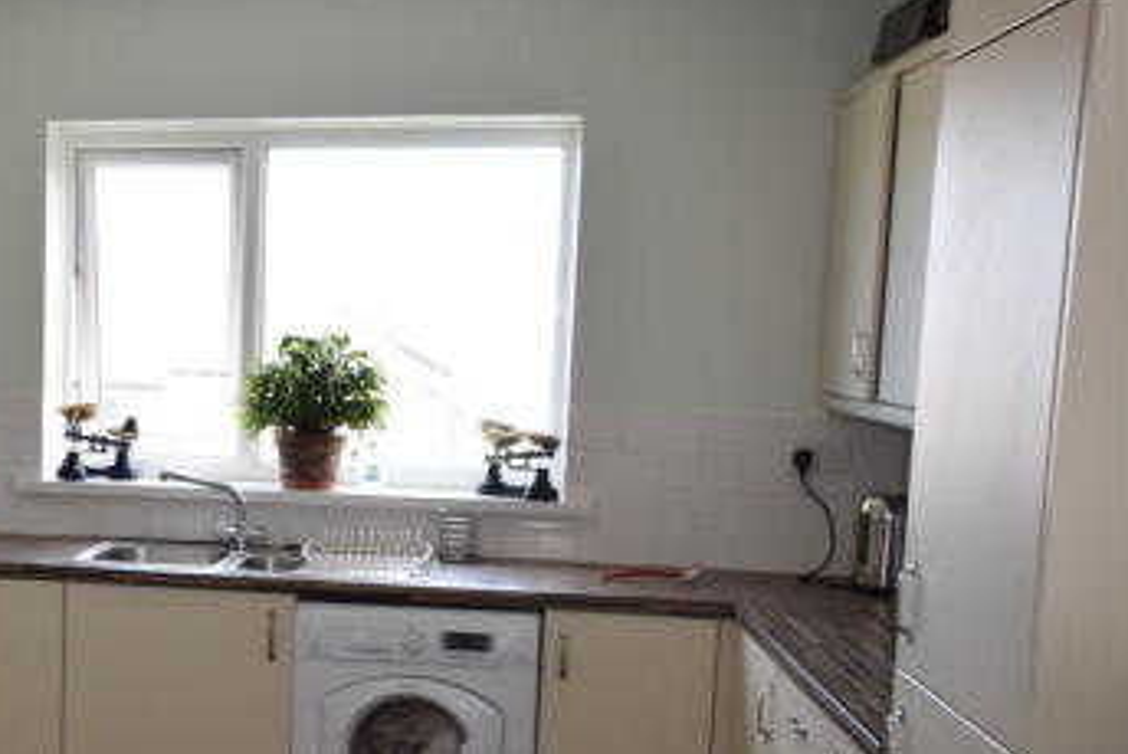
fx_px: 1787
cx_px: 85
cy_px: 543
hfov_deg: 33.0
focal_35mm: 57
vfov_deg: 23.6
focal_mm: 20
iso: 800
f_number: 5.6
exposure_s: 1/125
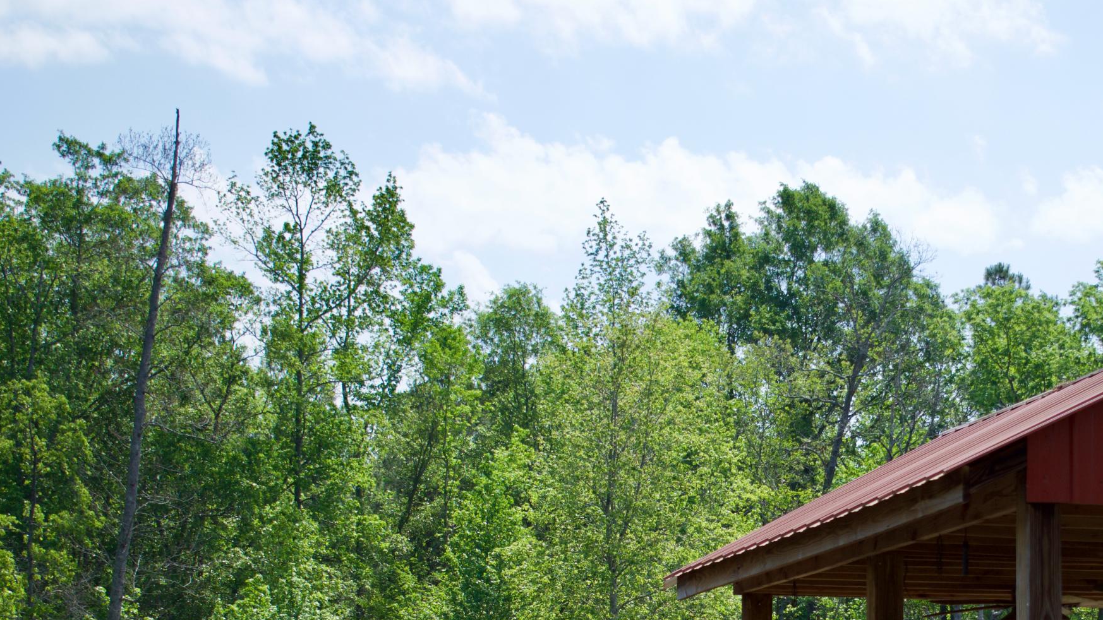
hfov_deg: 19.7
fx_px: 3159
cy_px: 630
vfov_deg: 11.1
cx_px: 825
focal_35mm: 108
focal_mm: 40
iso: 100
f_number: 4.8
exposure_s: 1/640
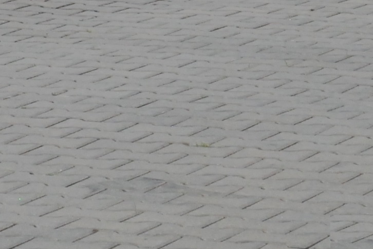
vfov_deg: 3.6
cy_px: -238
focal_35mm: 384
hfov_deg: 5.3
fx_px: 3983
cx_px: -16
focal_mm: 48
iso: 800
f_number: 9
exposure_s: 1/320
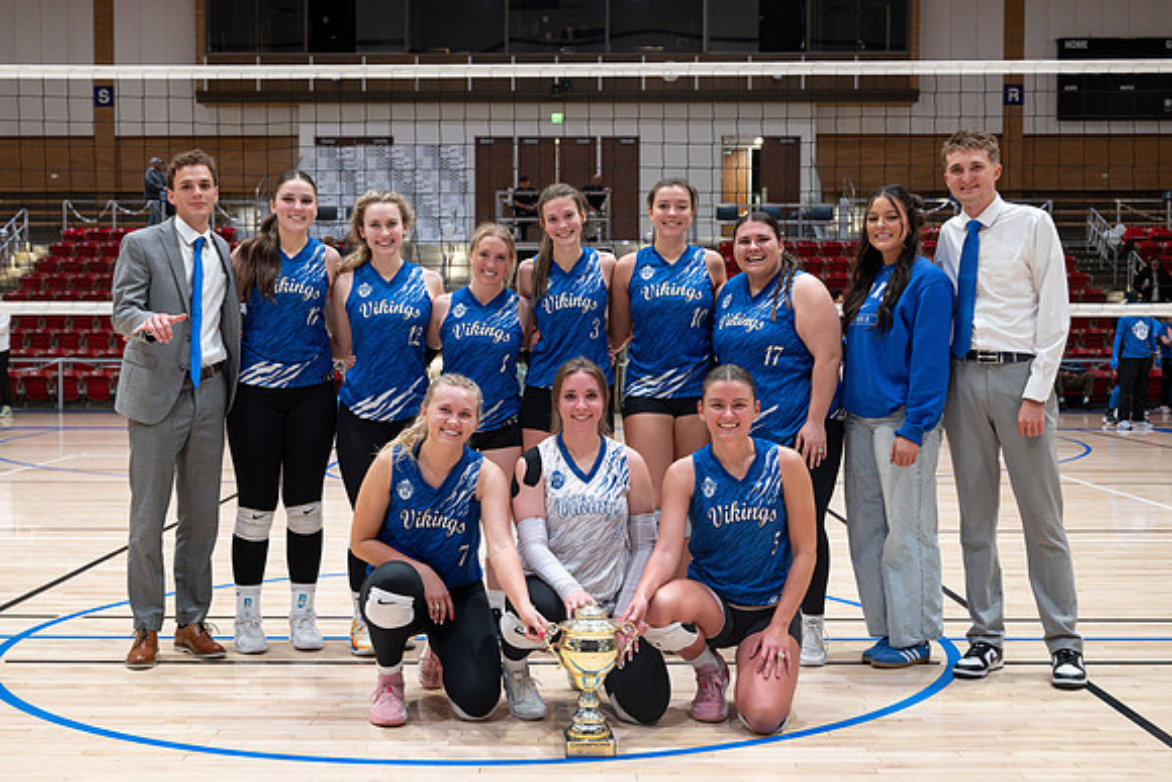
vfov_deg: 27.9
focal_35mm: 48
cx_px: 569
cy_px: 396
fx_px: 1572
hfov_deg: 40.9
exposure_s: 1/200
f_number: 4
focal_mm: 43
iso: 4000
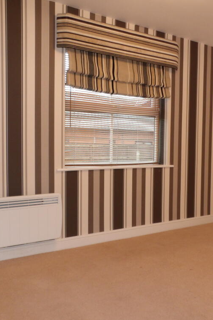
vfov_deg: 55.8
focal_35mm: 34
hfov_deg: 38.6
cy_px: 159
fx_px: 302
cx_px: 132
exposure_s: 1/15
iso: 200
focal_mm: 4.3
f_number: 4.1
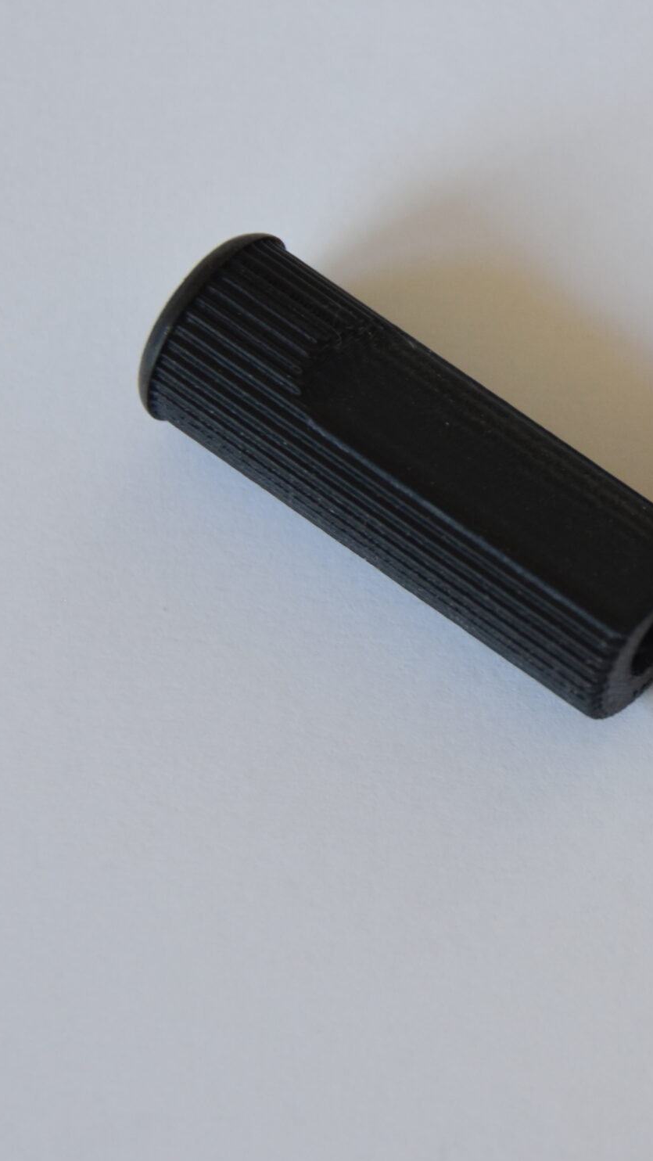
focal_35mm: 244
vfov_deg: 8.8
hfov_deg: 5.0
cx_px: 793
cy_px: 561
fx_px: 7509
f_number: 5.3
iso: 720
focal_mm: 90
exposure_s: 1/60
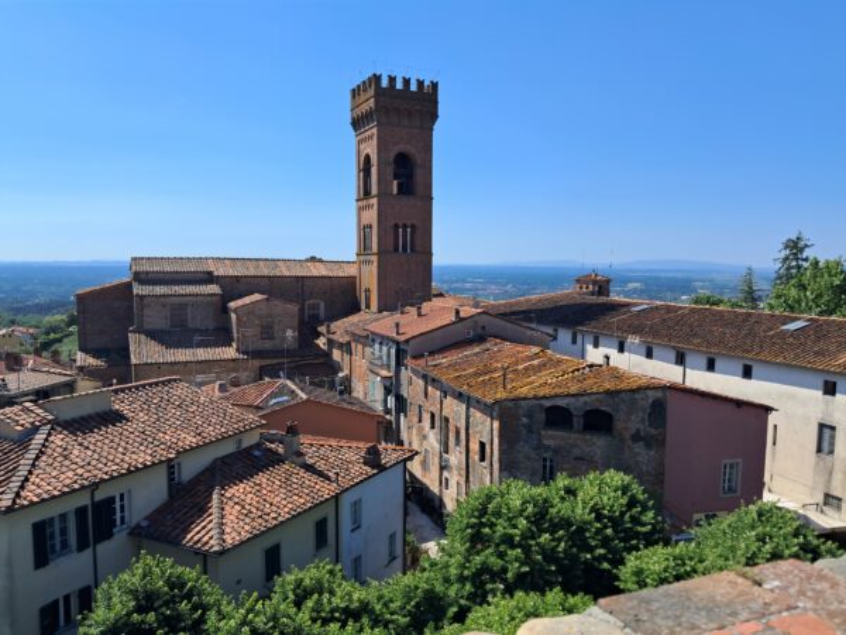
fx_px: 660
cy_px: 318
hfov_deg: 65.3
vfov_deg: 51.4
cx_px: 423
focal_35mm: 27
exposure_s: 1/857
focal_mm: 4
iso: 50
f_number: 1.8
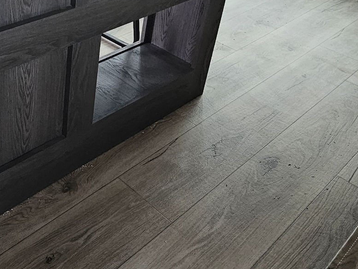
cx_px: 60
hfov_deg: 44.0
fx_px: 414
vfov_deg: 34.1
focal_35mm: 40
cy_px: 29
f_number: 2.2
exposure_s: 1/77.5
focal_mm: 2.2
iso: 100
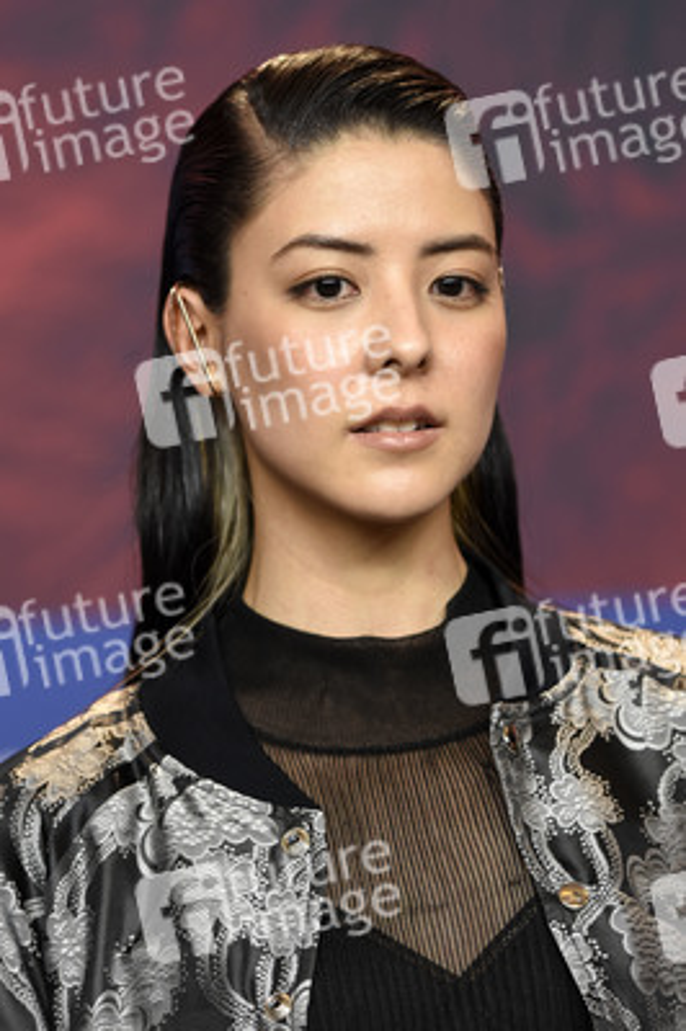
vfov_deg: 10.2
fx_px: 5798
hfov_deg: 6.8
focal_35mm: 202
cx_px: 343
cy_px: 516
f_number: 3.2
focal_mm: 135
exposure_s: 1/320
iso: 800
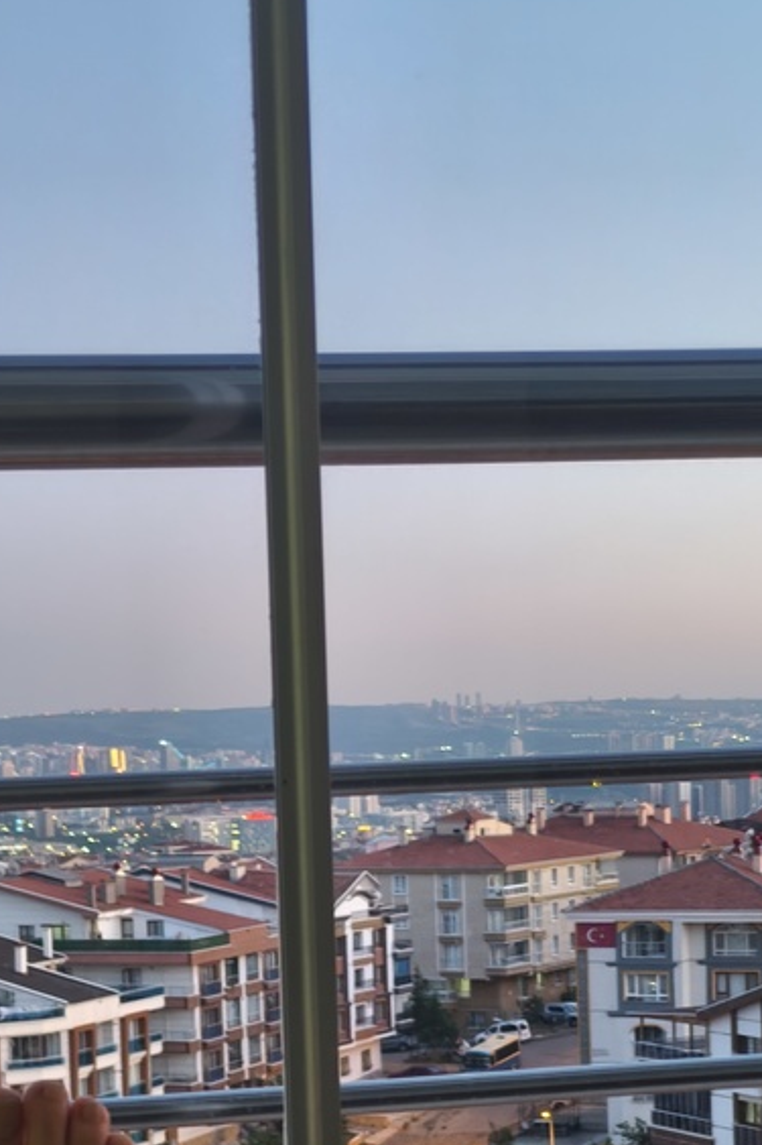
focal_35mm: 85
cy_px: 872
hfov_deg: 16.0
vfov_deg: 23.7
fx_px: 2700
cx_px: 150
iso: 2500
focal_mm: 7.1
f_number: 1.9
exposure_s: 1/24
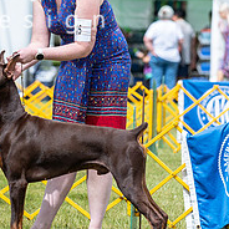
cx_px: 21
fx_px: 3570
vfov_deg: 3.7
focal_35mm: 477
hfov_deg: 3.7
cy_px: 66
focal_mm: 150
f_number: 4.5
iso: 100
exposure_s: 1/640
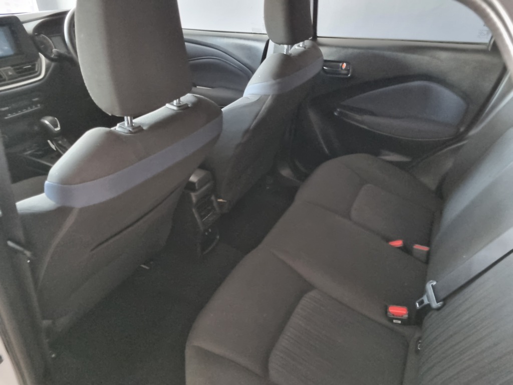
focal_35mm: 26
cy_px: 192
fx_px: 385
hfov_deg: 67.3
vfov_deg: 53.1
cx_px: 256
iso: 1000
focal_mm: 5.4
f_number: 1.8
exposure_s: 1/25
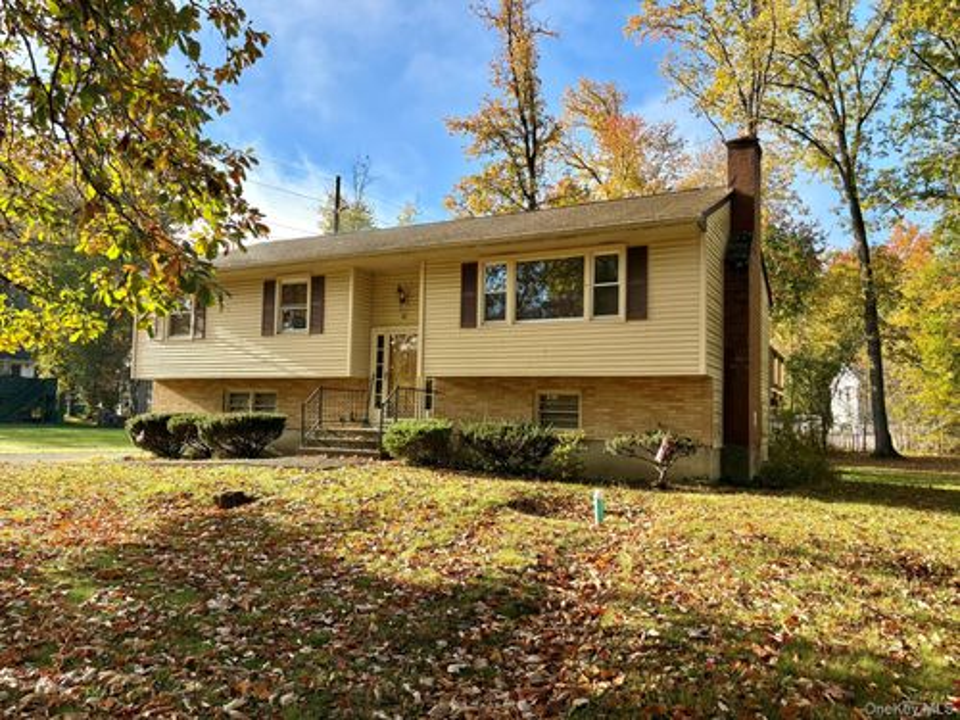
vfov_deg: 53.1
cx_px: 480
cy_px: 360
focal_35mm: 26
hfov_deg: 67.3
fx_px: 721
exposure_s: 1/1287
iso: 64
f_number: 1.6
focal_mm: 5.96
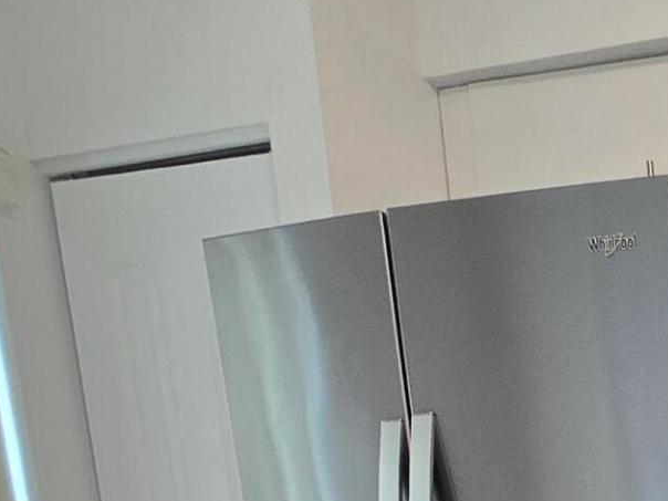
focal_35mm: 62
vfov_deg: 15.4
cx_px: 1233
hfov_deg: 20.6
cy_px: 1146
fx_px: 1196
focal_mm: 2.2
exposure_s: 1/60
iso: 80
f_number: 2.2
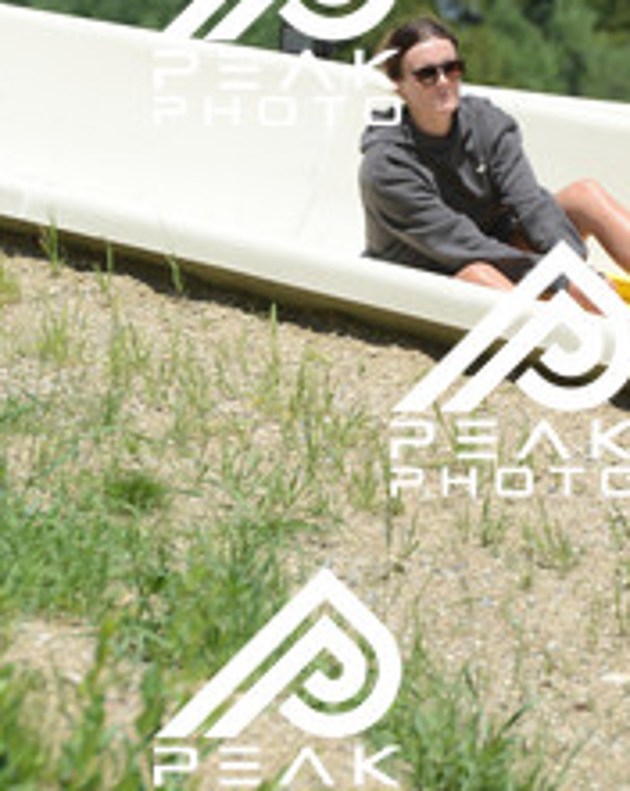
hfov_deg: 4.6
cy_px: 345
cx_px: 530
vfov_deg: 5.8
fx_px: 7759
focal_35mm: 332
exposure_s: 1/1250
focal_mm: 195
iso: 450
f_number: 6.3
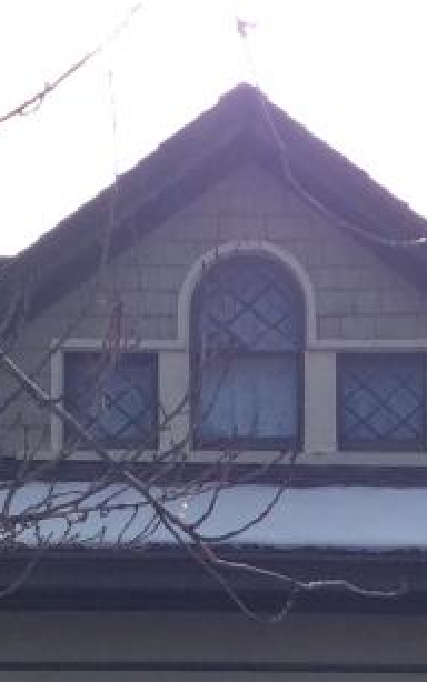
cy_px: 815
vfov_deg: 17.6
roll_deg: -0.3
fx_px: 2103
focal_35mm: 113
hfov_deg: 11.6
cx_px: 309
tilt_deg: +3.8
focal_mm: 3.3
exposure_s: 1/1506
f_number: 2.4
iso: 32
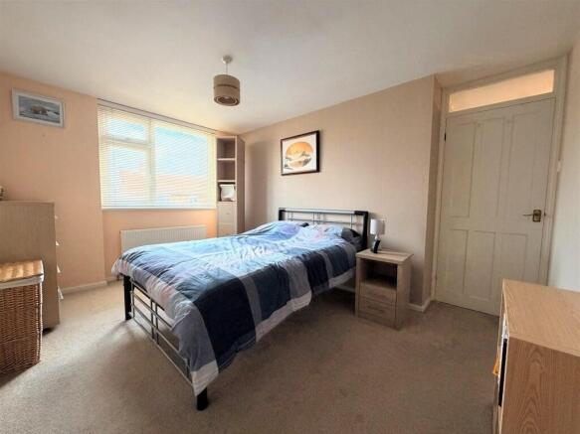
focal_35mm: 14
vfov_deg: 85.7
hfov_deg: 102.1
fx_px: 235
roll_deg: -0.5
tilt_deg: -3.9
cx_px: 290
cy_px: 217
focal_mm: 2.22
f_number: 2.2
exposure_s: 1/121
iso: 320
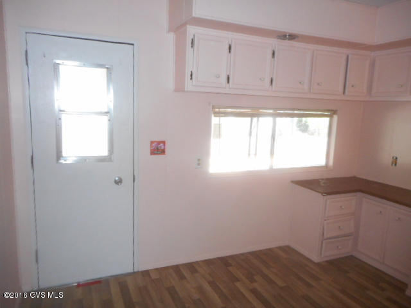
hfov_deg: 69.4
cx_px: 206
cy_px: 154
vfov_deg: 54.9
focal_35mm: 25
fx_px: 297
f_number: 3.7
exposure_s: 1/30
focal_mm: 4.5
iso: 280
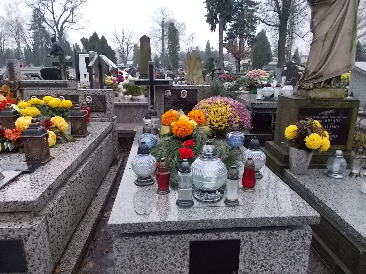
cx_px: 183
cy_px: 137
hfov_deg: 67.3
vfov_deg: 53.1
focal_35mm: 26
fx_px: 275
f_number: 3.2
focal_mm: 4.6
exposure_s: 1/250
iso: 400
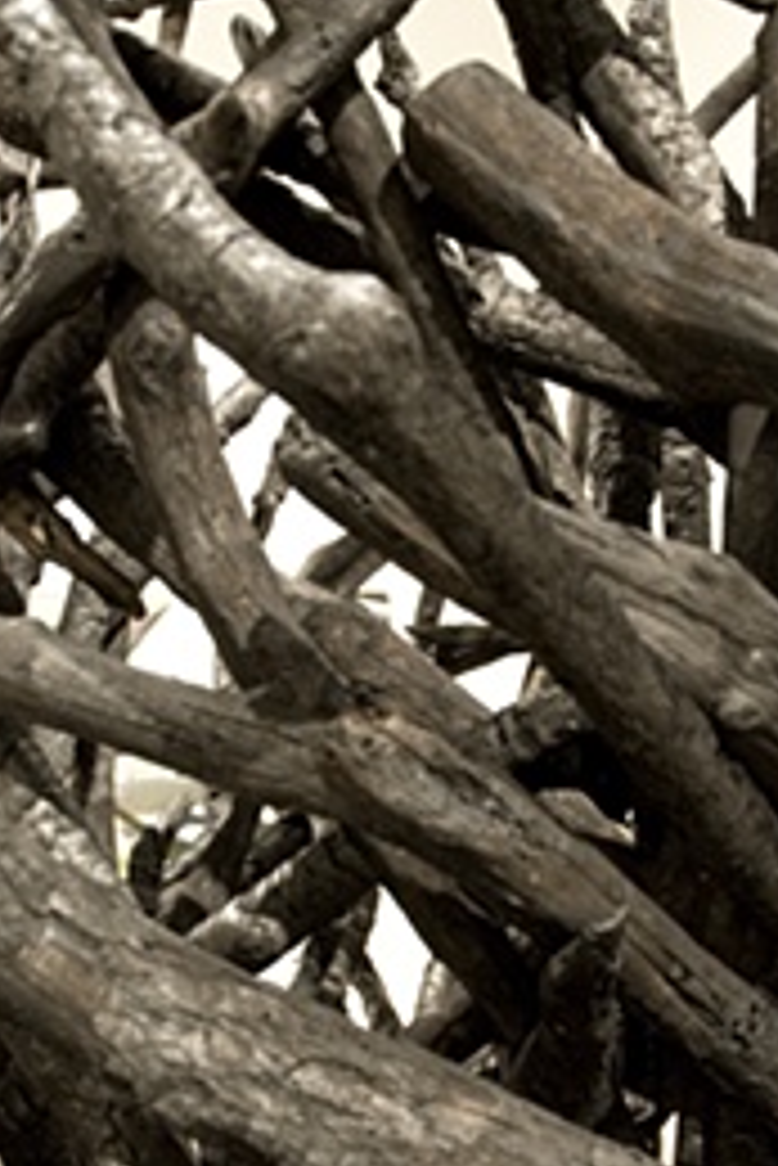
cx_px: 434
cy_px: 743
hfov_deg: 27.0
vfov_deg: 39.3
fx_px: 1619
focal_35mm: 50
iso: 400
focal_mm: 18
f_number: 4.5
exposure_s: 1/4
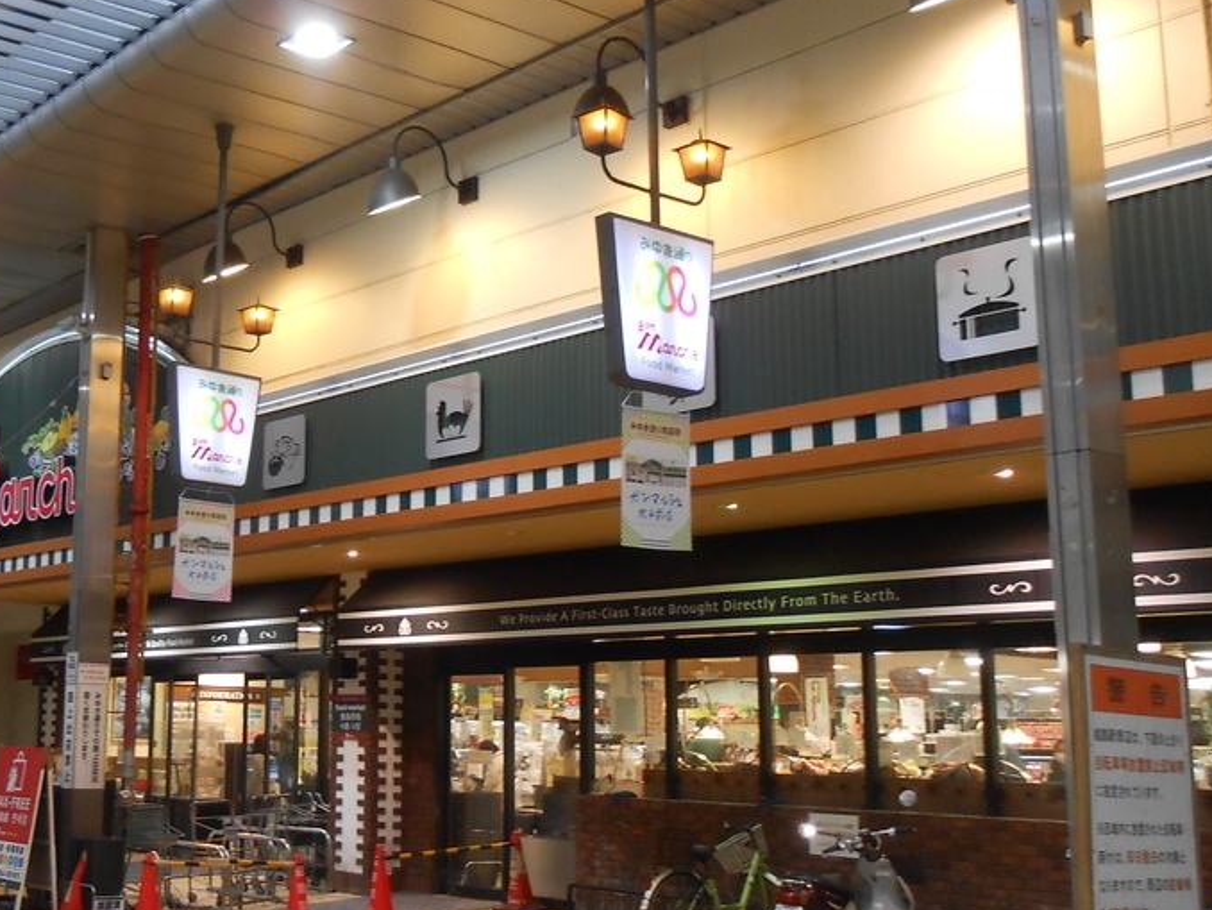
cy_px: 436
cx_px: 275
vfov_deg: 31.5
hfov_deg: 39.9
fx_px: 1611
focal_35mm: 46
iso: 200
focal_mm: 4.6
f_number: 3.5
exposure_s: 1/30
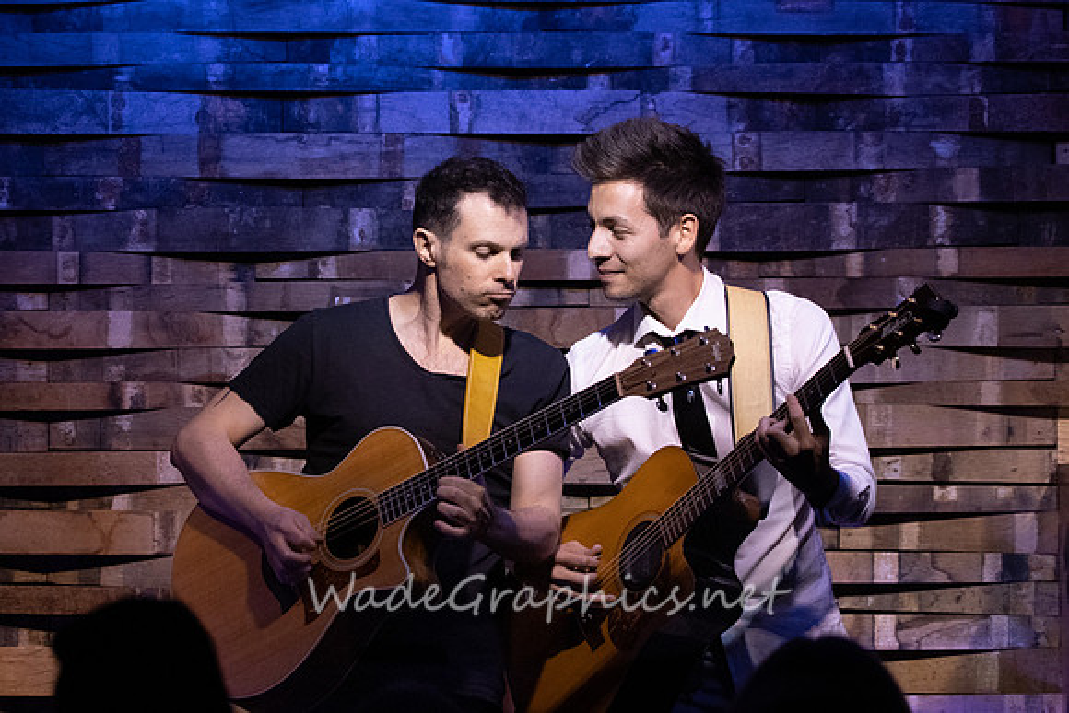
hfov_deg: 7.7
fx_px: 7913
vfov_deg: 5.2
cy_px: 314
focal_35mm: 266
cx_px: 470
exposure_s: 1/200
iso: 6400
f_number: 6.3
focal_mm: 233
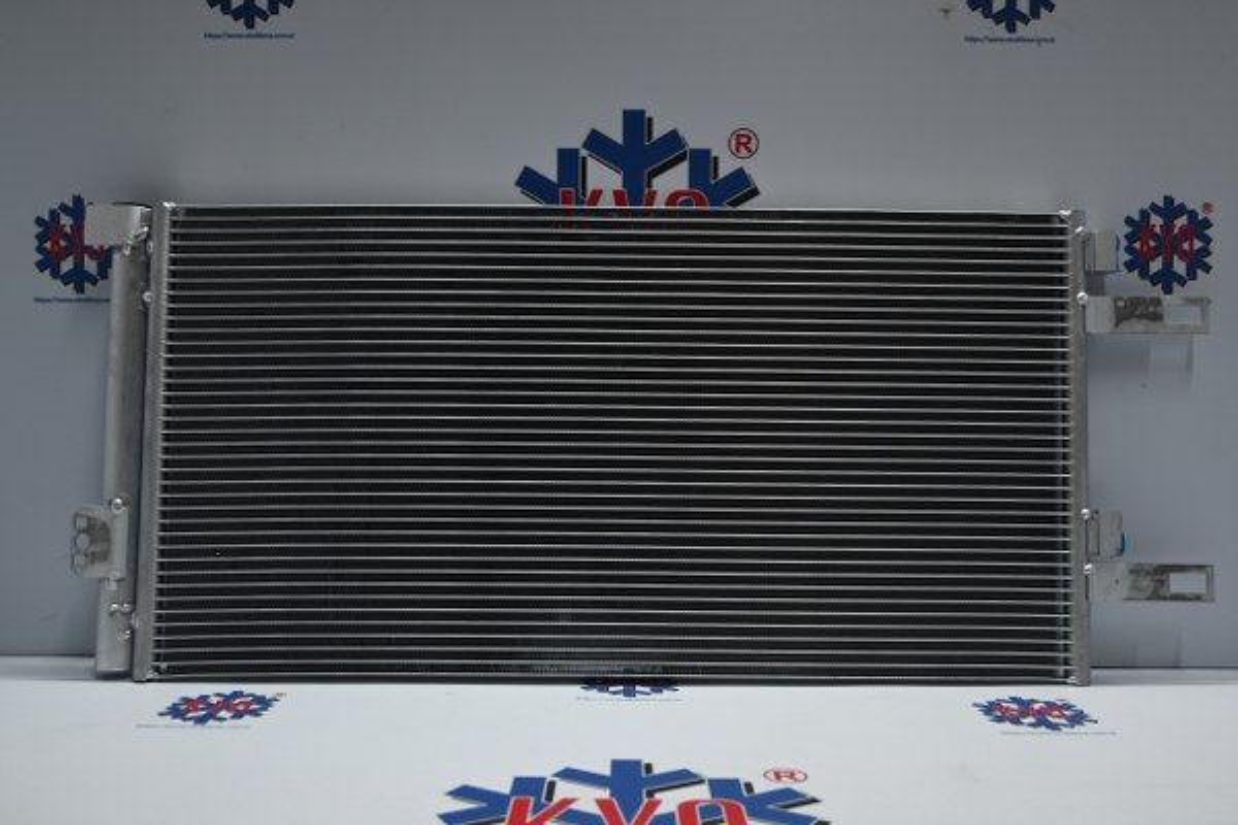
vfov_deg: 40.8
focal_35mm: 32
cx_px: 619
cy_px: 412
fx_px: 1109
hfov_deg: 58.3
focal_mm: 21.5
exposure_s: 1/30
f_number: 4
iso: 180
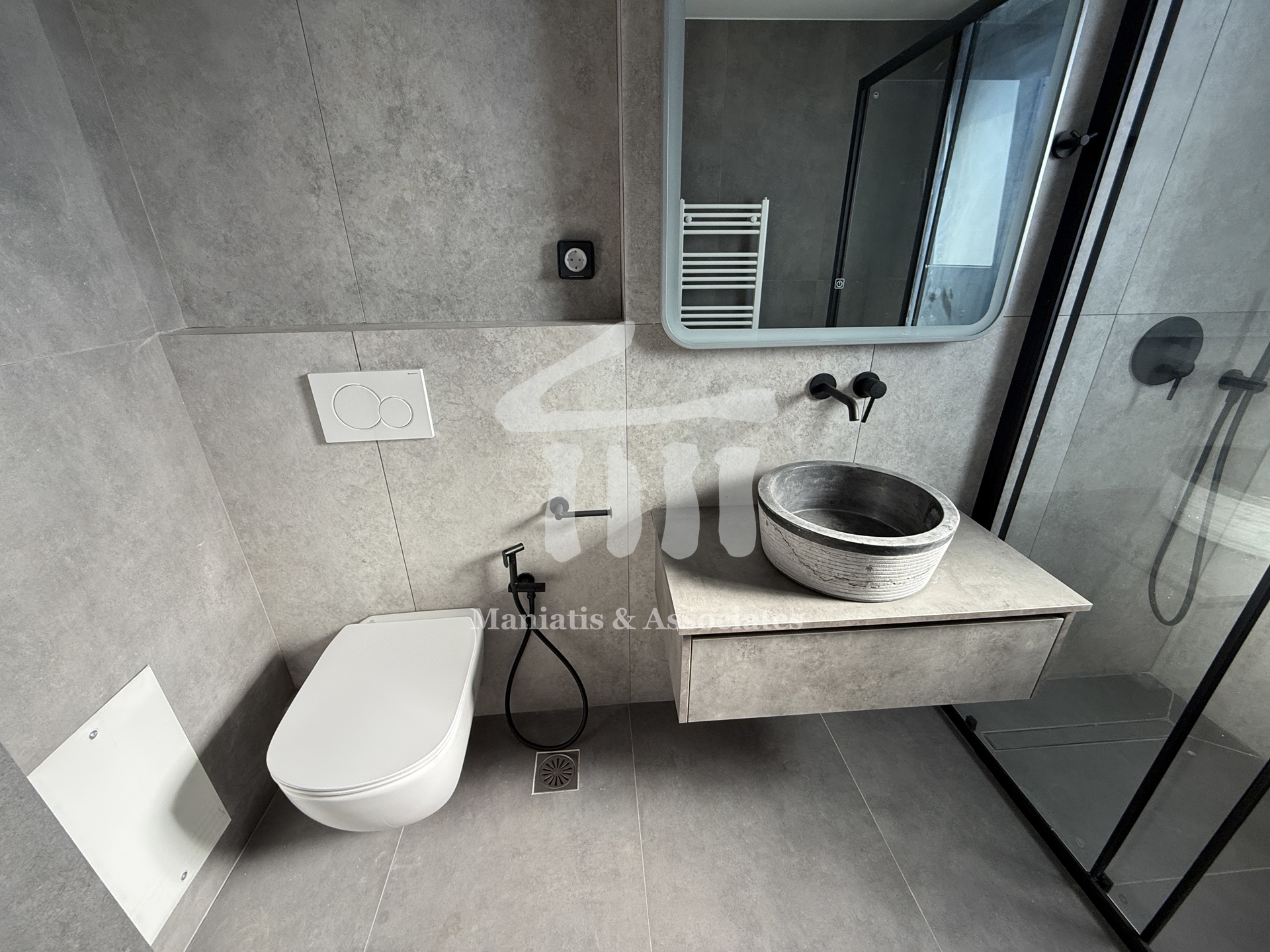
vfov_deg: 85.7
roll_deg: +0.1
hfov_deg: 102.1
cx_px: 635
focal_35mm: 14
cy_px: 476
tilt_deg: -22.5
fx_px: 514
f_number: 2.2
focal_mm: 2.22
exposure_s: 1/99
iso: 100
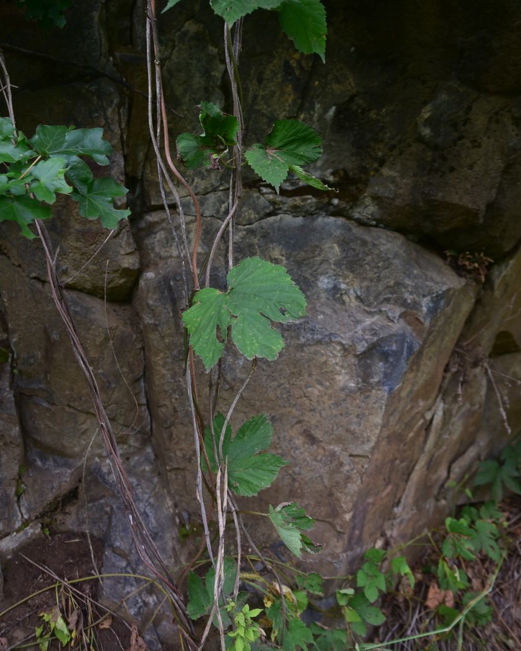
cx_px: 261
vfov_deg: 33.0
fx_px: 1099
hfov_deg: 26.7
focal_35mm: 57
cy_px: 299
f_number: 5
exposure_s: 1/125
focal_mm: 50
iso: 320
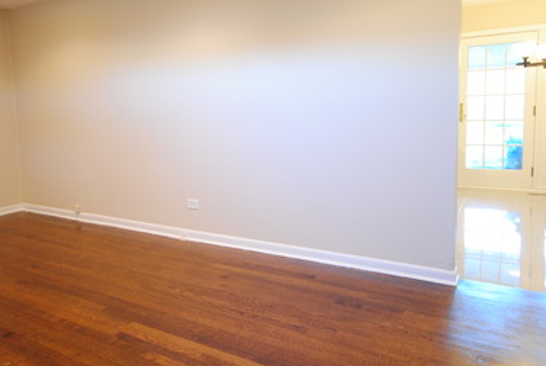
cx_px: 233
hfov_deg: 62.6
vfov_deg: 44.3
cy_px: 152
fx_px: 447
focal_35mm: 29
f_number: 4.2
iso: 400
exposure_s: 1/10
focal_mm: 11.5
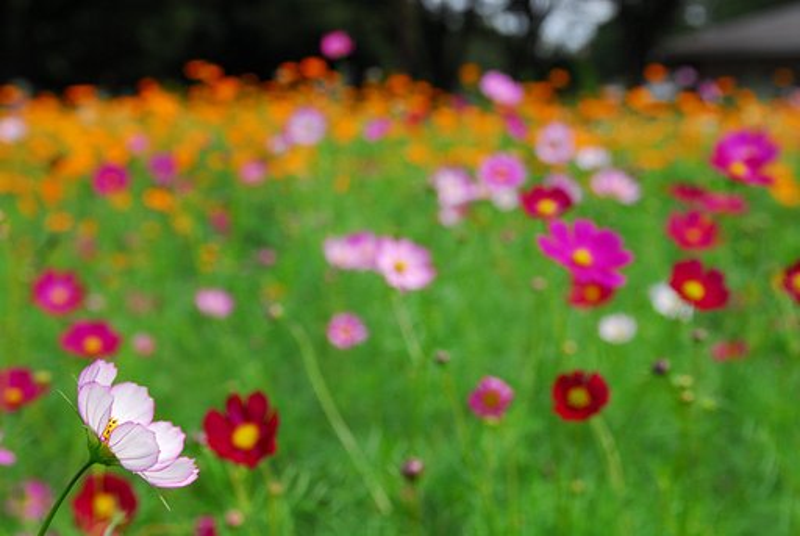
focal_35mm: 63
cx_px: 400
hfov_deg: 31.8
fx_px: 1402
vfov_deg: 21.6
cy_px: 268
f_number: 6.3
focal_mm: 42
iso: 400
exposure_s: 1/1250
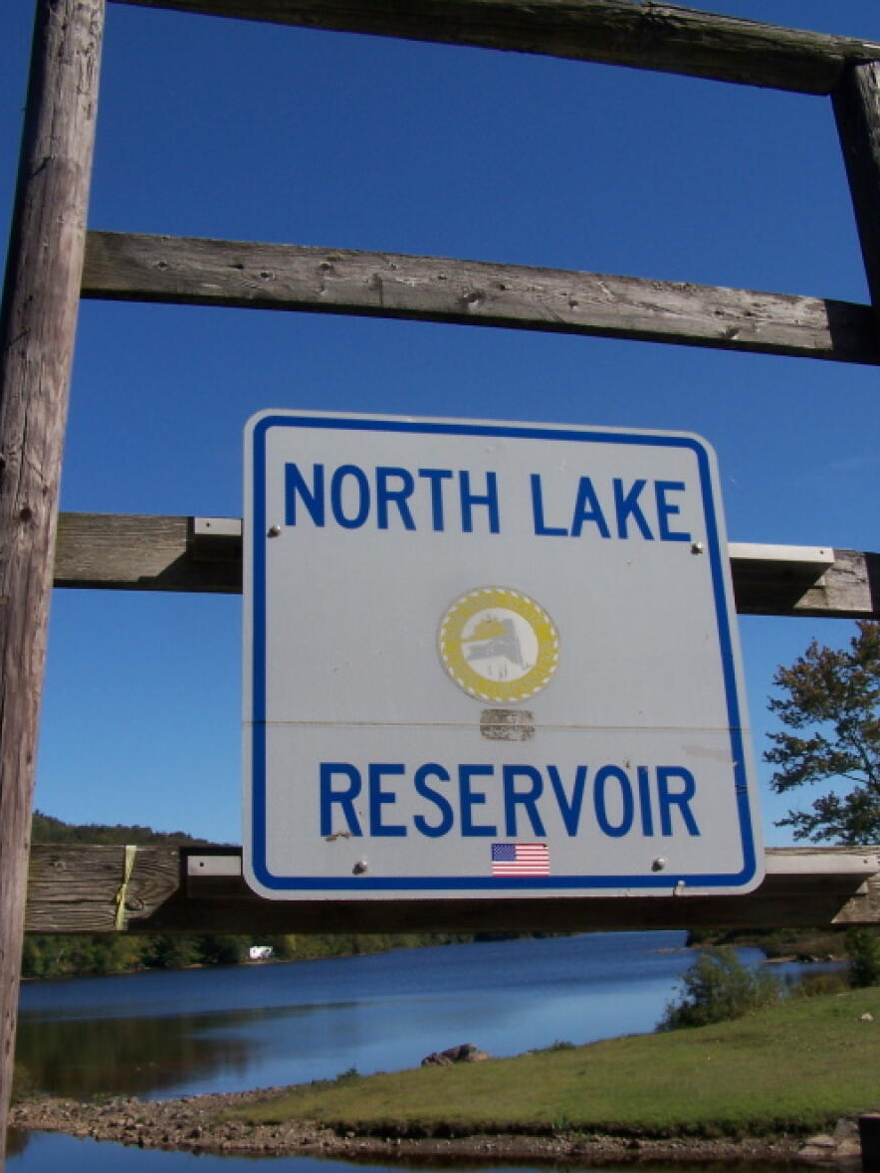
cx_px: 480
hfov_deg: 32.8
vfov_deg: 42.9
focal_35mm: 44
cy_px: 640
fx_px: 1492
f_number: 5.6
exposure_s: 1/640
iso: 80
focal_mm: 6.3
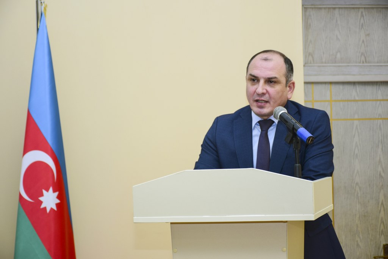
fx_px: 970
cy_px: 130
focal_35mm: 90
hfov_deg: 22.6
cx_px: 194
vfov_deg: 15.2
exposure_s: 1/80
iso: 400
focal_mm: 60
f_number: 5
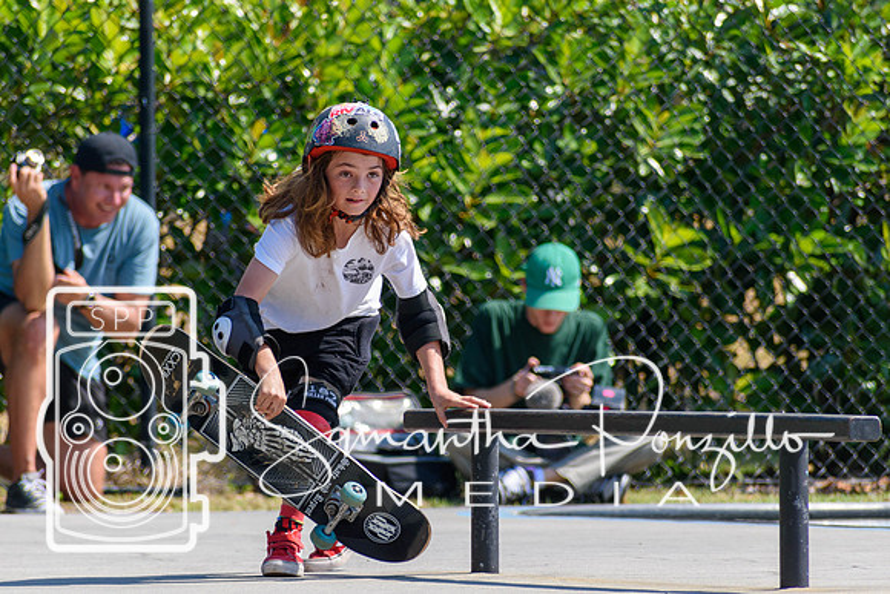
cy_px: 297
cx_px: 445
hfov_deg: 4.6
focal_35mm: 450
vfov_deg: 3.1
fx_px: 11127
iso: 400
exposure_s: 1/1000
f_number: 6.3
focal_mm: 300
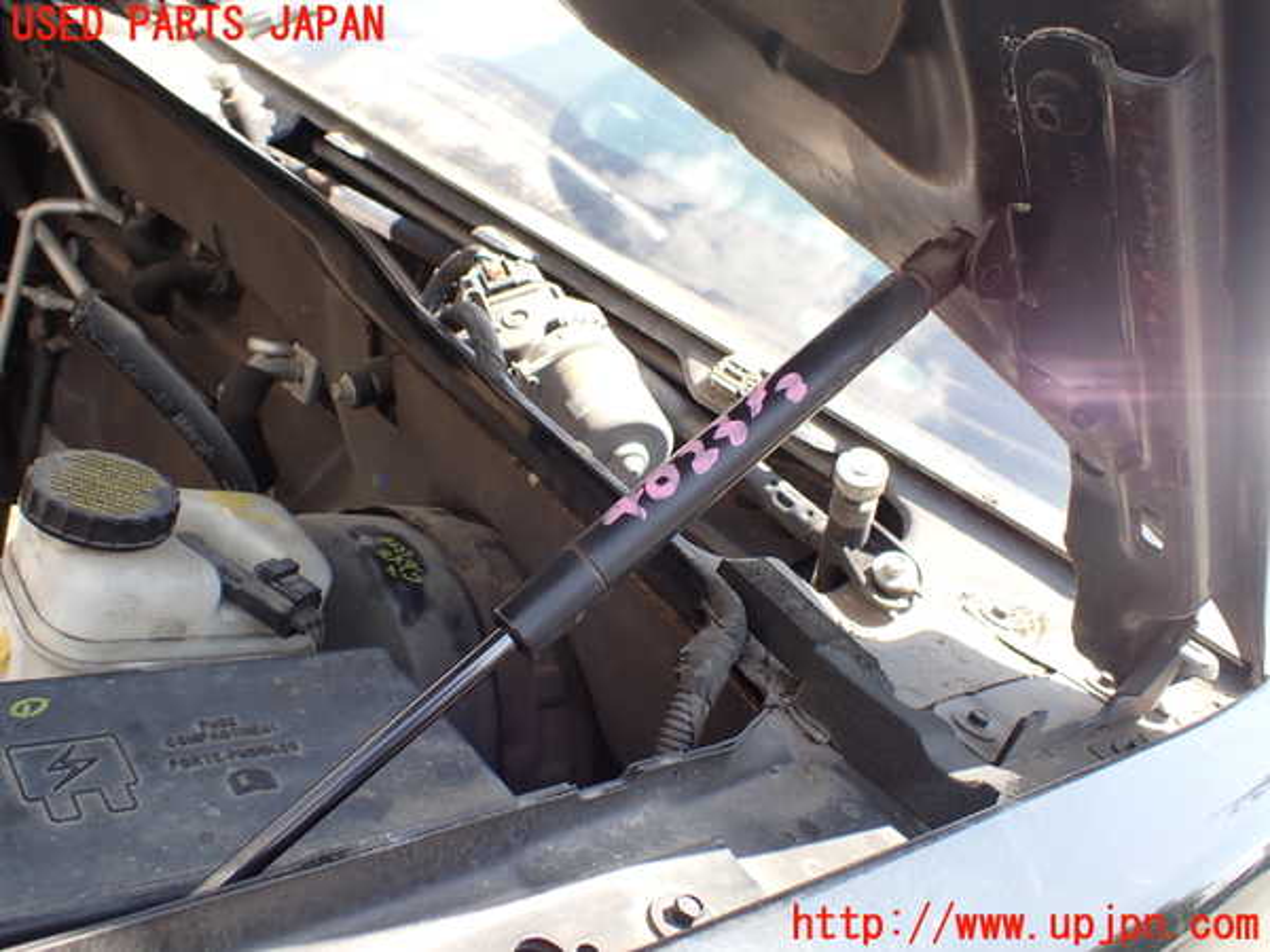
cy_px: 476
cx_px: 635
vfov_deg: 46.8
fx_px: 1101
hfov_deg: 60.0
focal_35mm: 30
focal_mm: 5.4
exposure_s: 1/160
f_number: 3.2
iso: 100
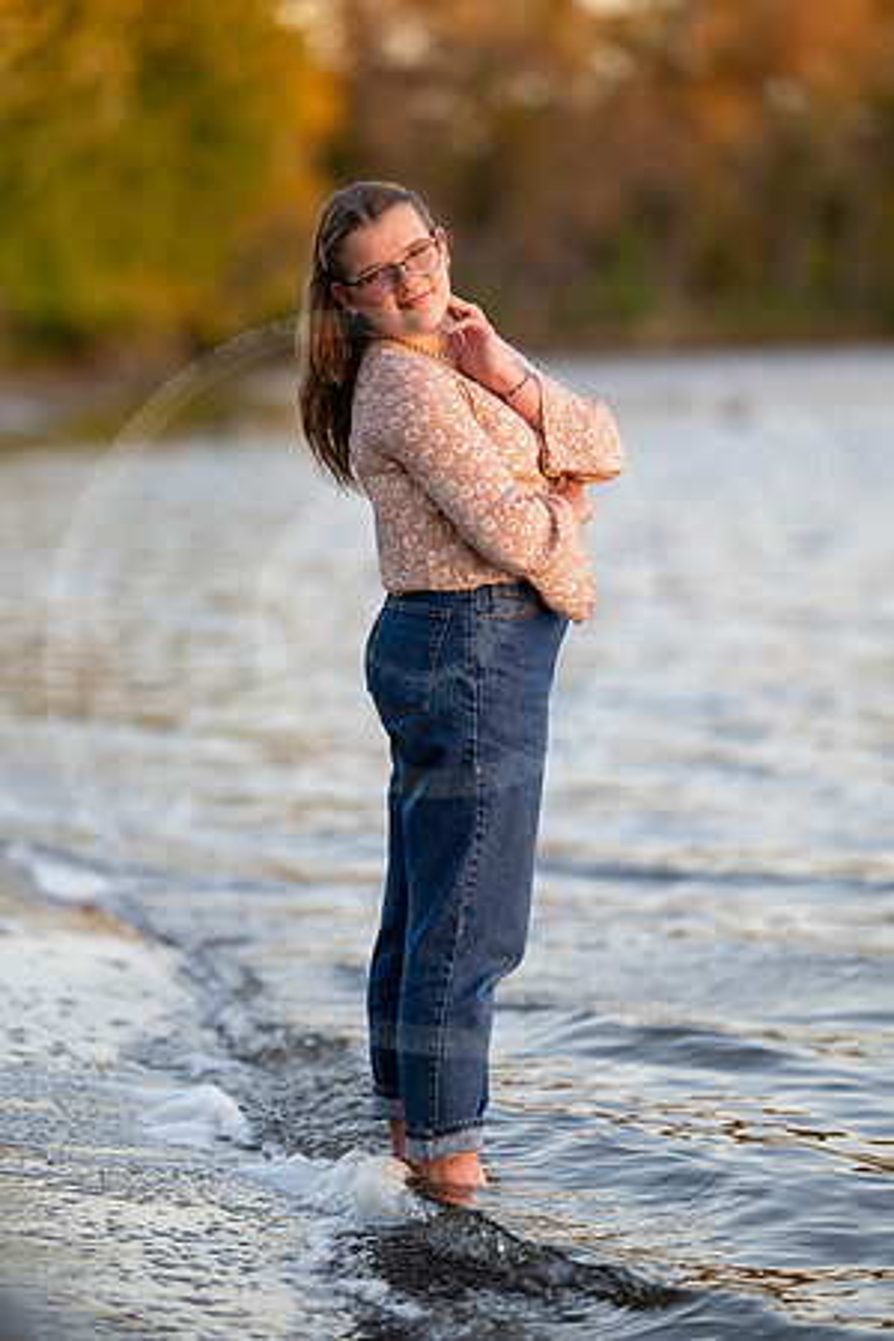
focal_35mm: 135
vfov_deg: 15.2
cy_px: 670
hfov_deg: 10.2
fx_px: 5028
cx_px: 447
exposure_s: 1/1000
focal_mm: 135
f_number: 1.8
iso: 400
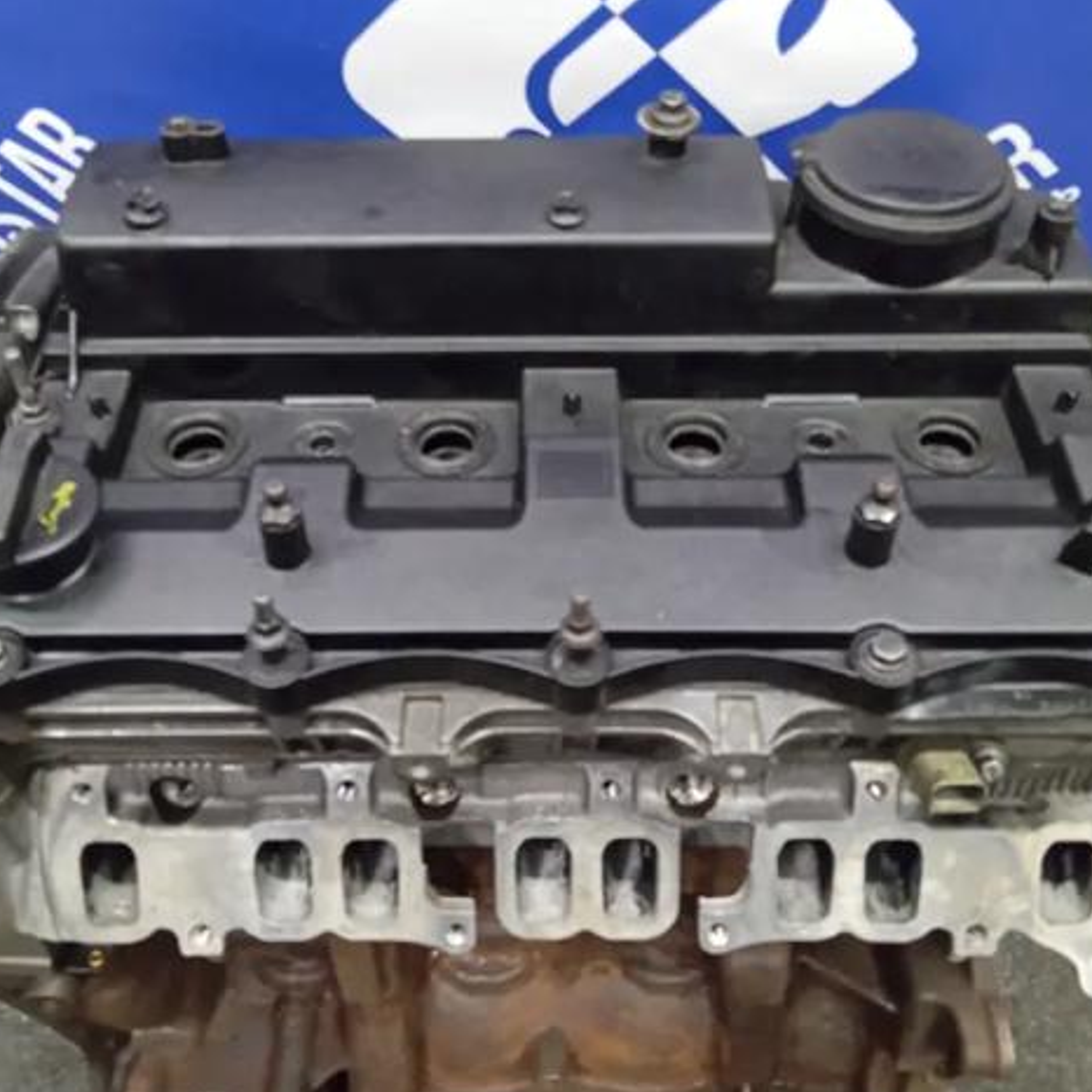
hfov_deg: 48.4
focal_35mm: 34
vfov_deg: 48.4
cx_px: 525
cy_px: 558
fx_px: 1213
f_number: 1.8
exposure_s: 1/33.3
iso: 572
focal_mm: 4.25
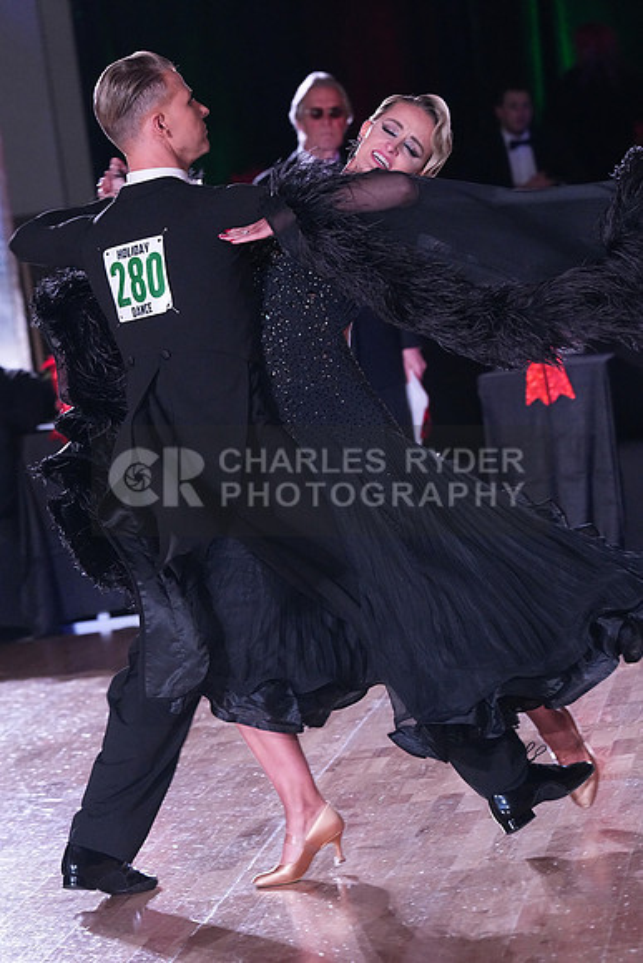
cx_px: 322
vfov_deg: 12.5
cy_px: 482
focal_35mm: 164
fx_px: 4391
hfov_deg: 8.4
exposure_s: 1/400
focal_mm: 164
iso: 8000
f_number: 5.6
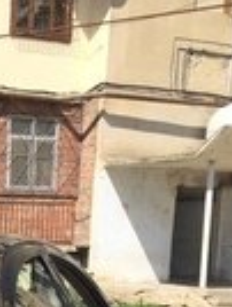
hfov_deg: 12.9
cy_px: 440
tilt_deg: -16.4
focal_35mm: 107
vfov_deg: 16.9
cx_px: -142
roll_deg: -0.1
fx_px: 953
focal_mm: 4.15
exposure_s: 1/1953
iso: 32
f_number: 2.2
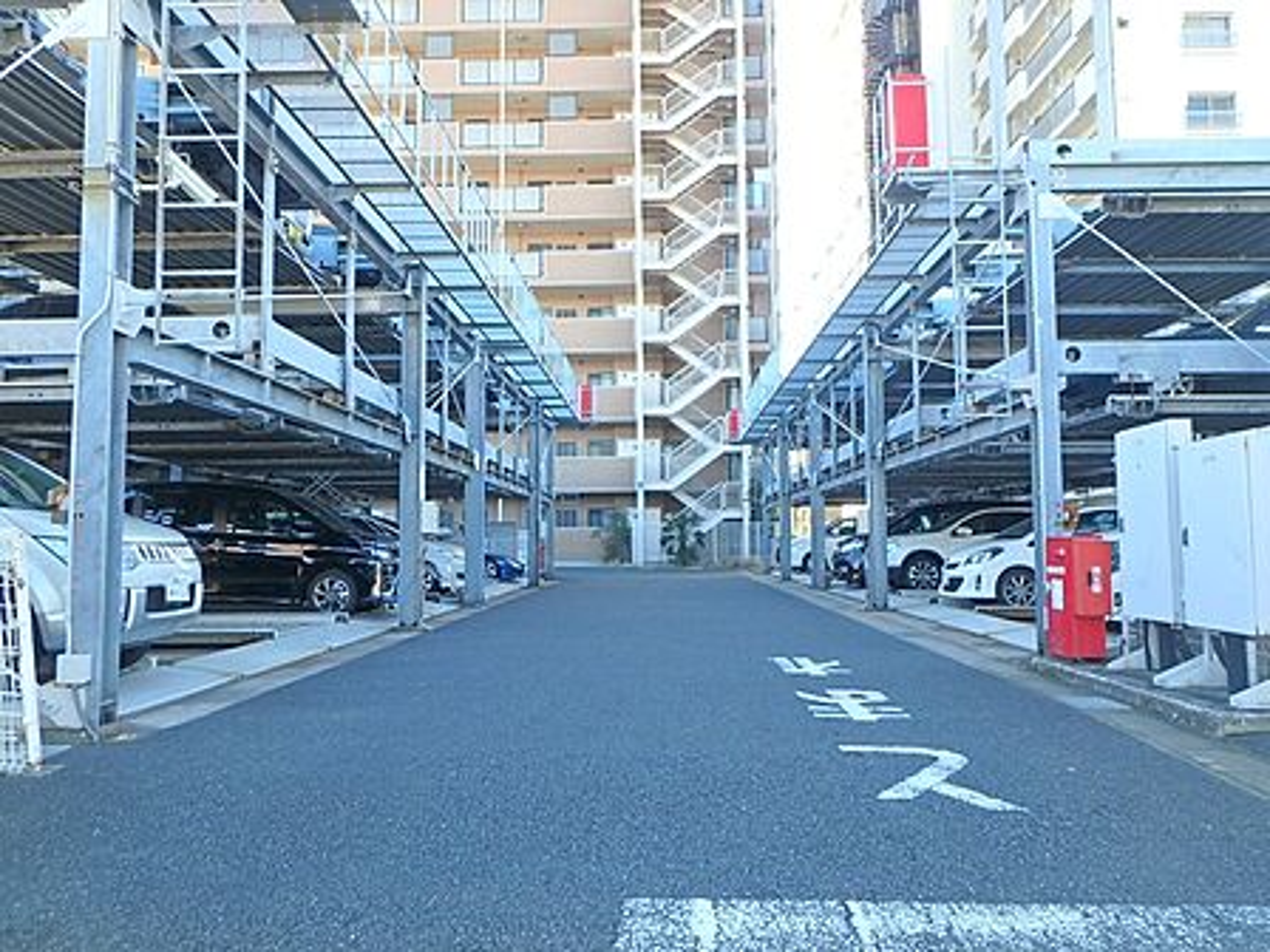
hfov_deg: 61.7
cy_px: 476
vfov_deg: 48.2
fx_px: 1064
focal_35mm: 29
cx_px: 635
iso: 125
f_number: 4.6
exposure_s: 1/60
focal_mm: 5.2
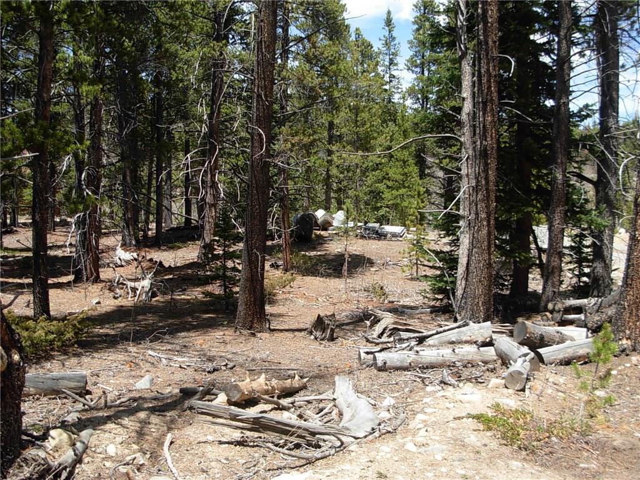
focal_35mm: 38
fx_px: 703
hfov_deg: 49.0
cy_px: 240
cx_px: 320
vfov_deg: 37.7
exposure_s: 1/609
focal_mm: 6.3
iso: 79
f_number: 2.9
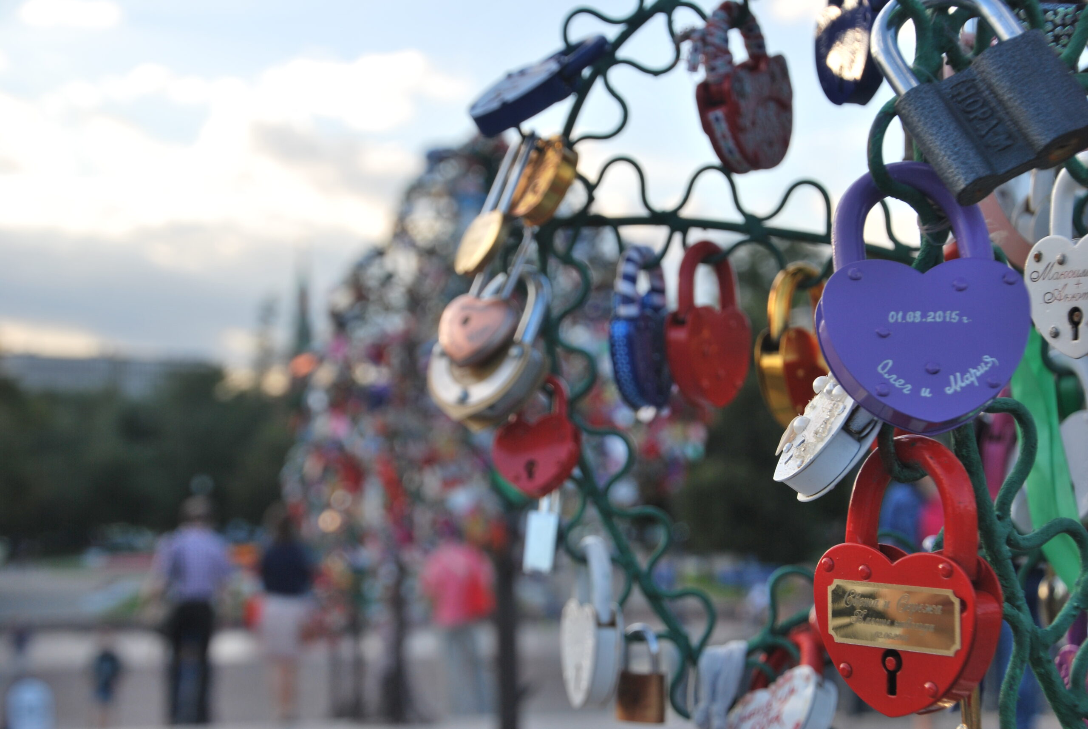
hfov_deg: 24.6
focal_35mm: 82
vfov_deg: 16.6
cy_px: 364
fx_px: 2496
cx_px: 544
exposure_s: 1/160
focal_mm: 55
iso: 100
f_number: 6.3
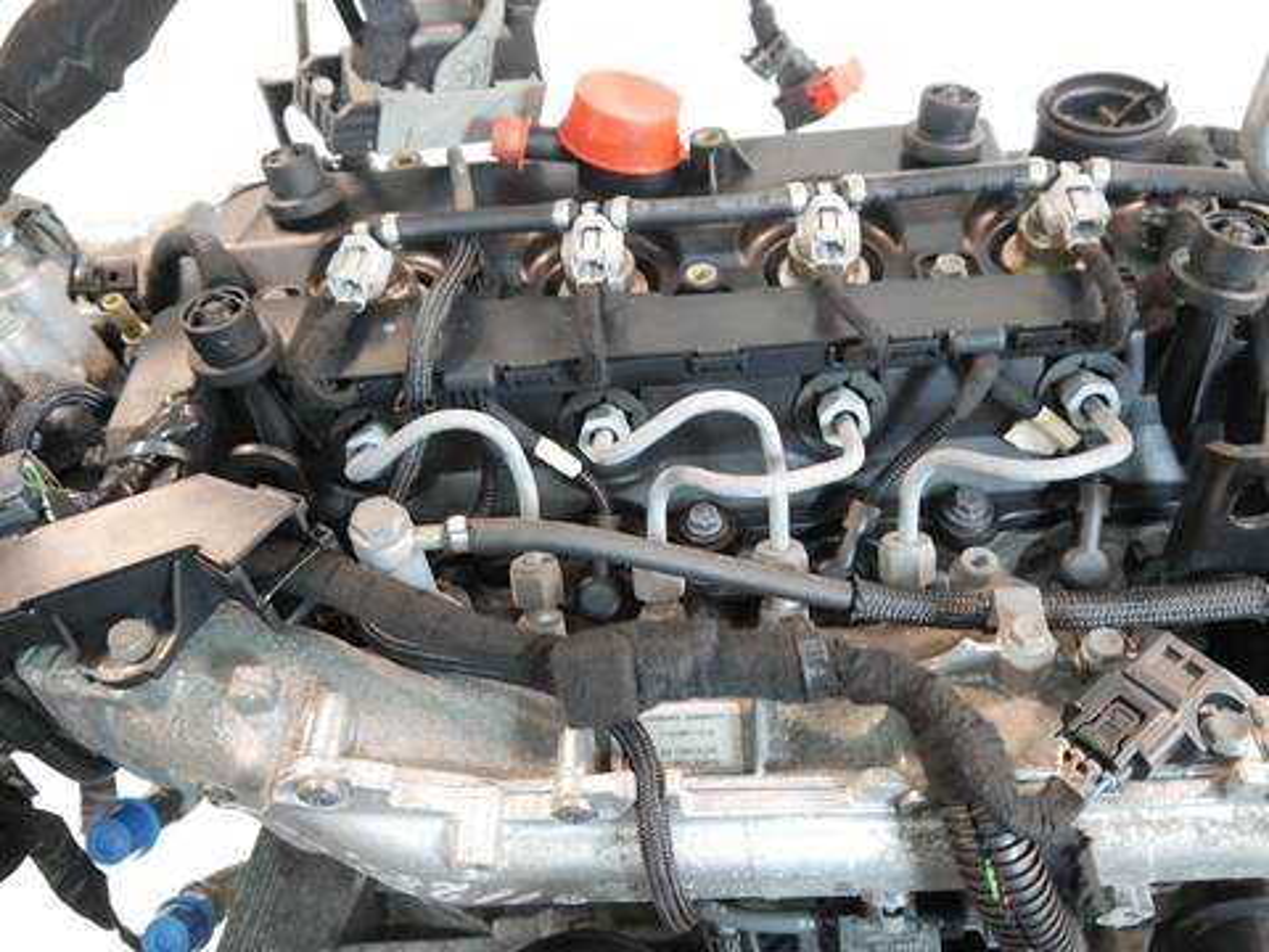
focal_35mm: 30
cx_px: 634
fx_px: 1100
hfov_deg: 60.0
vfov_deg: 46.8
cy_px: 476
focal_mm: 15
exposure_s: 1/125
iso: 2500
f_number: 3.5
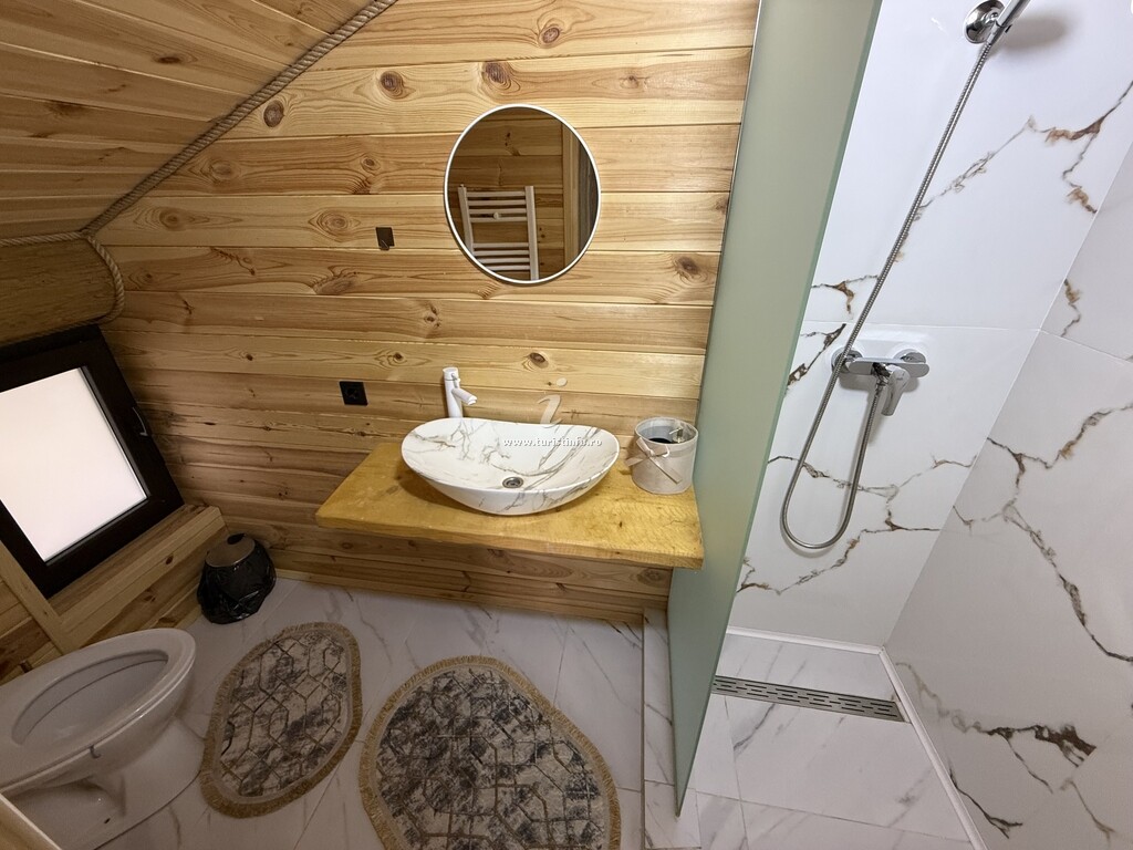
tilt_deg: -27.0
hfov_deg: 102.1
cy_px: 425
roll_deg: +0.3
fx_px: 458
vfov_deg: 85.7
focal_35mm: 14
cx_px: 566
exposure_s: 1/50
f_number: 2.2
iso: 250
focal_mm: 2.22
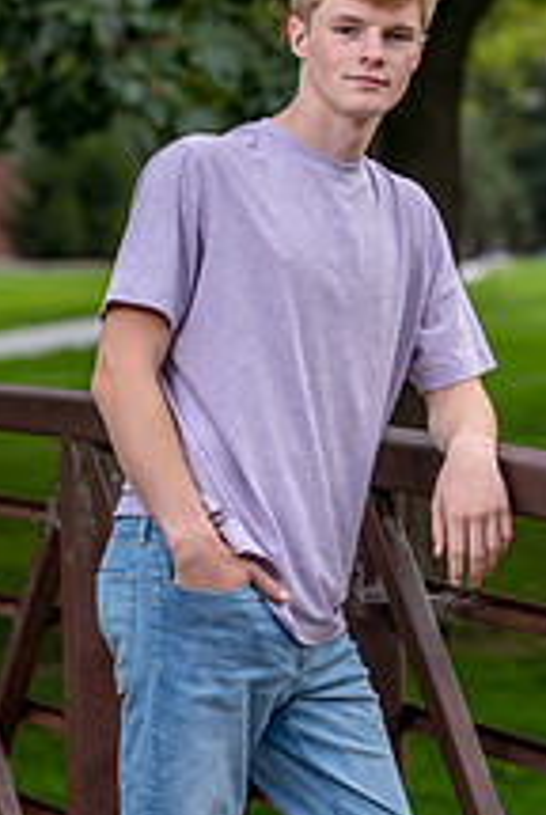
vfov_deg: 10.9
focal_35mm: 188
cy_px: 576
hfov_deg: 7.3
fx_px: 4263
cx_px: 296
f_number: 3.2
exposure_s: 1/250
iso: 100
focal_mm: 90
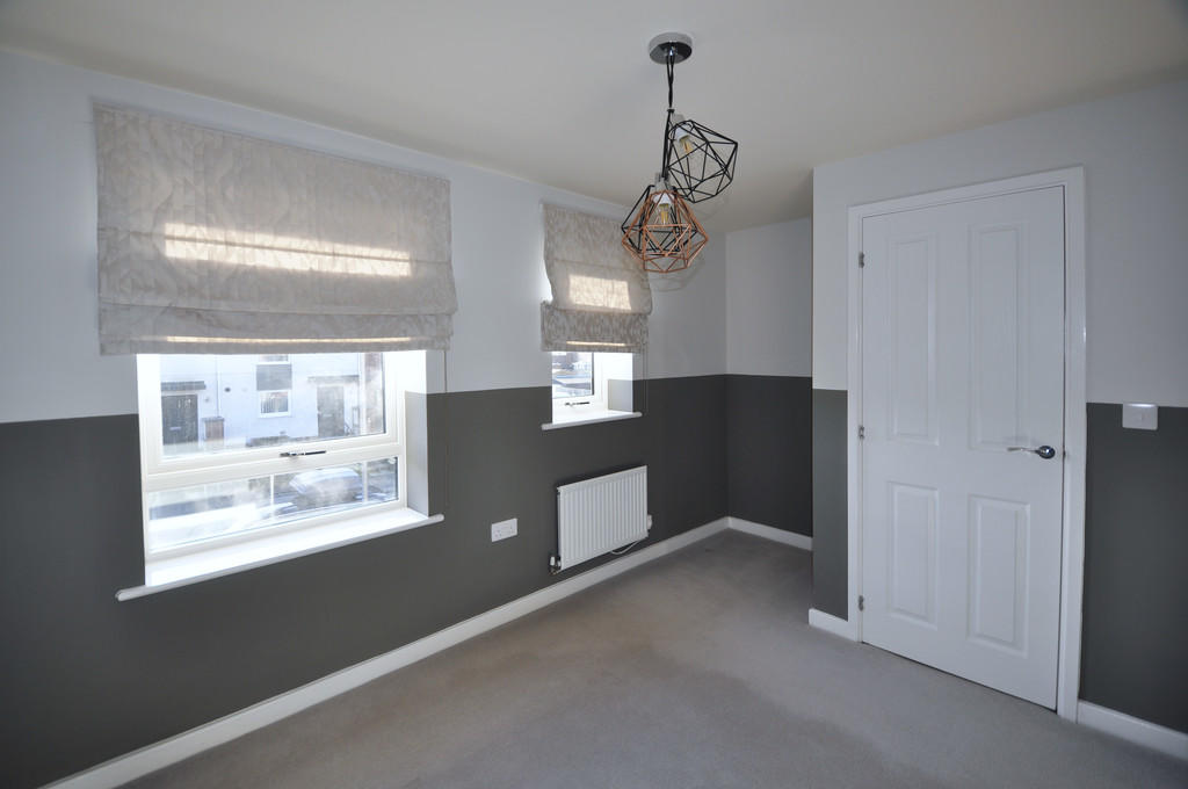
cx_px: 594
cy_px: 394
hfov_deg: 100.5
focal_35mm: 15
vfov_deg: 77.2
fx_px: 494
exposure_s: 1/200
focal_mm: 10
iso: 200
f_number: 3.5
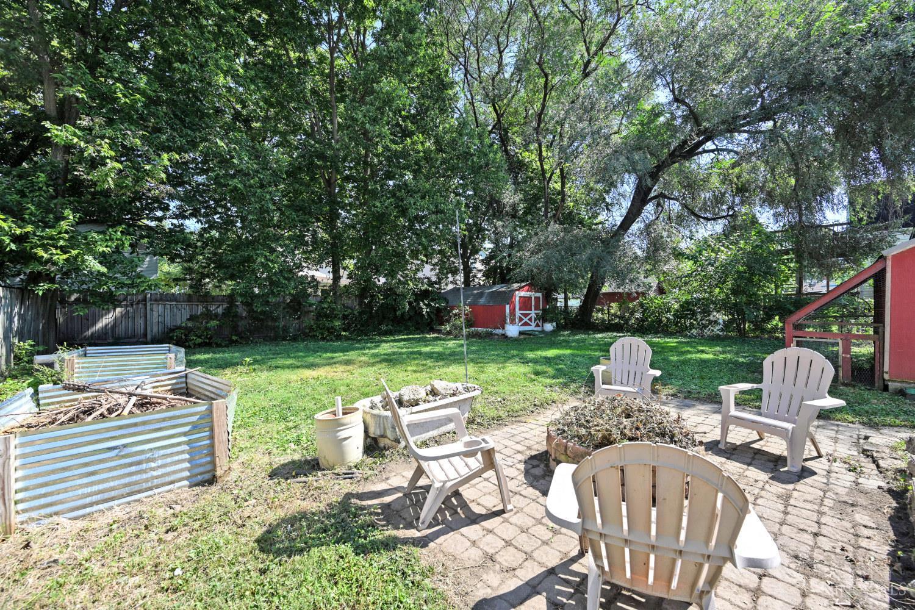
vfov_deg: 81.2
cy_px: 305
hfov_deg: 104.3
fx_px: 356
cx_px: 458
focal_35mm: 14
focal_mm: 14
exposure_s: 1/250
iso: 140
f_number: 5.6
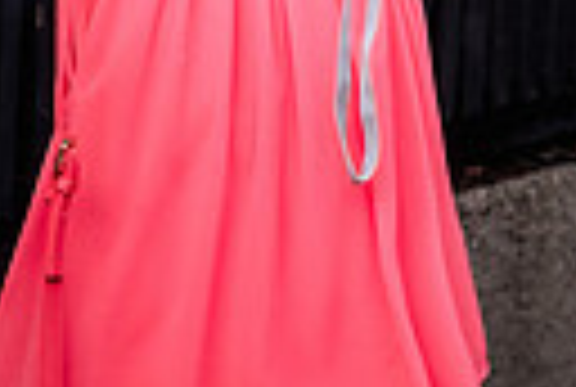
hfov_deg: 8.0
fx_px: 4057
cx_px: 756
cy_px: -286
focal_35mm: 253
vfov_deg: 5.4
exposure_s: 1/250
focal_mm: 37.6
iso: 400
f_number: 2.8
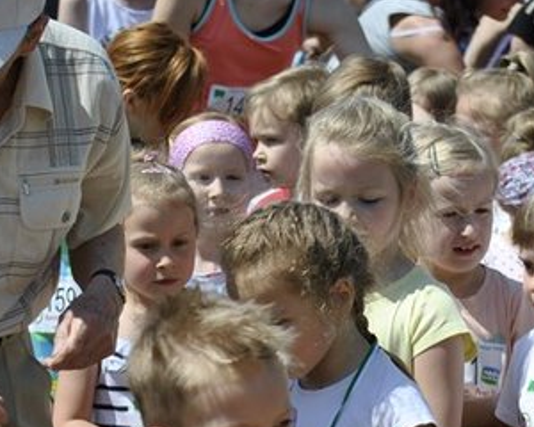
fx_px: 2655
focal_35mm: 168
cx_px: 281
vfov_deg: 9.2
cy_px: 212
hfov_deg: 11.5
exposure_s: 1/1000
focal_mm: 55
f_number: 4
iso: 100
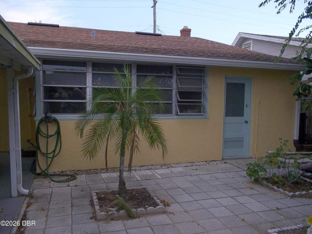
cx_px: 156
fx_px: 262
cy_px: 117
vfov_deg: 48.3
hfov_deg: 61.6
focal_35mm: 29
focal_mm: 4.1
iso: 80
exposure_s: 1/80
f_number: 3.3
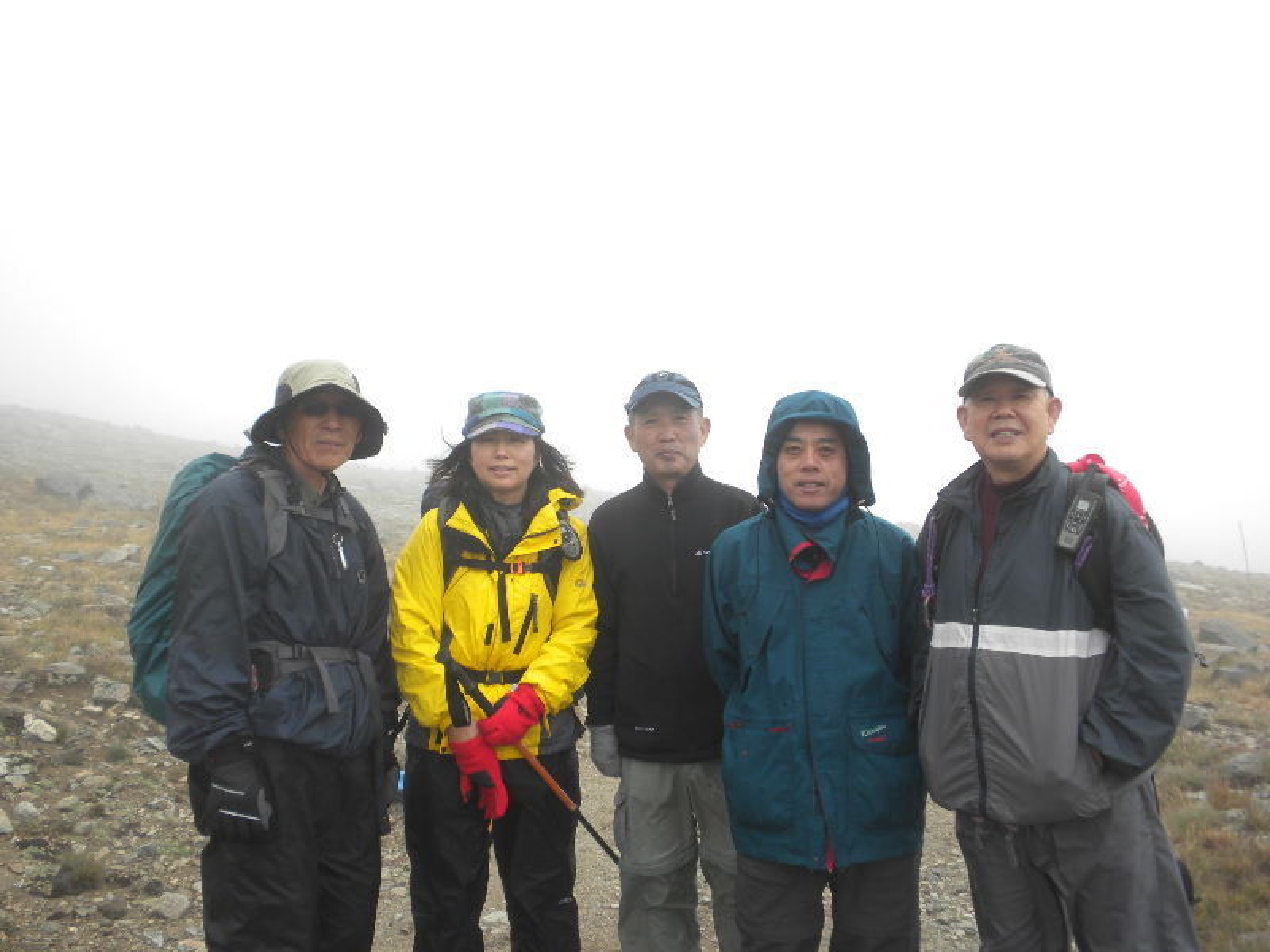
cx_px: 635
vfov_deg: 38.7
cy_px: 476
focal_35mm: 37
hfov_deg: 50.1
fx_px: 1357
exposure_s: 1/184
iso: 64
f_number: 3.5
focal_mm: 6.6
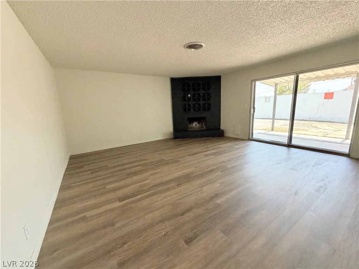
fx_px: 145
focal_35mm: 14
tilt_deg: -9.7
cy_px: 134
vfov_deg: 85.7
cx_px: 180
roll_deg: +2.9
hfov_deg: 102.1
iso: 320
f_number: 2.2
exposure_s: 1/121
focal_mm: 2.22
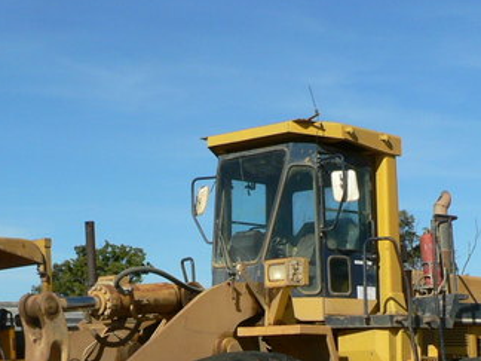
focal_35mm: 89
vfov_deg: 16.2
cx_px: 257
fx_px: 1237
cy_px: 380
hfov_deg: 22.0
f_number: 5.6
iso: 80
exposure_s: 1/500
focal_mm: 6
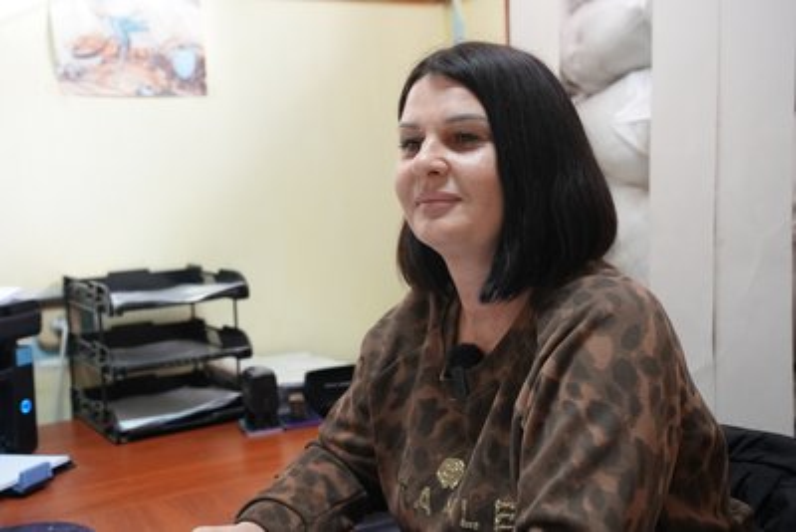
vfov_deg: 30.5
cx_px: 398
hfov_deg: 44.5
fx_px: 973
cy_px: 266
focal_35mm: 44
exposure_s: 1/160
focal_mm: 44
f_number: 4
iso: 4000
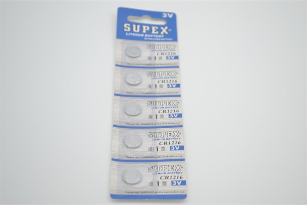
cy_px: 102
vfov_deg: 18.9
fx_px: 614
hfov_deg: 28.1
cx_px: 154
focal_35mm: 72
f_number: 5.6
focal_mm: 48
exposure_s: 1/60
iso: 100
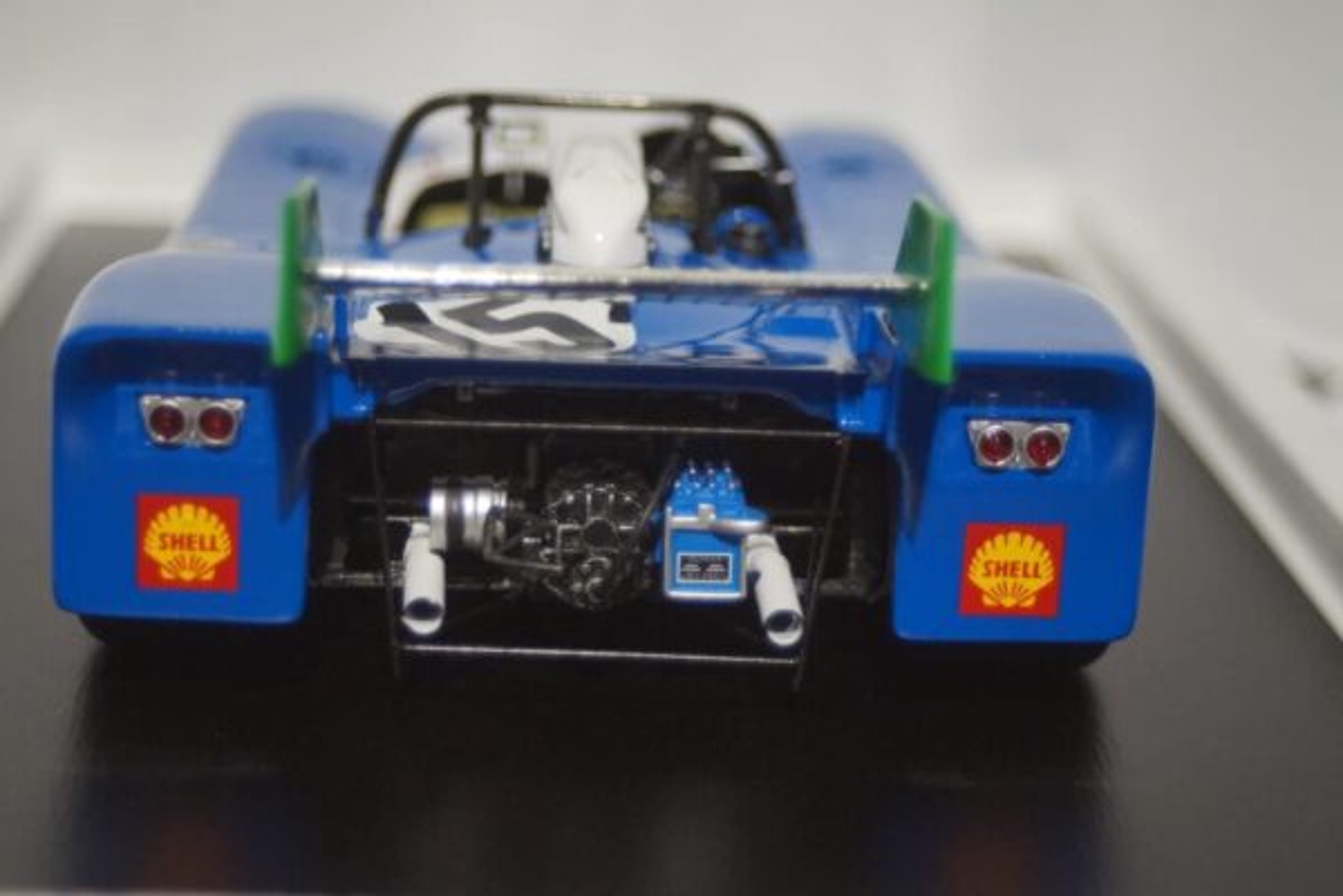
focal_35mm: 90
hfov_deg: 22.6
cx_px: 672
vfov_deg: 15.2
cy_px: 448
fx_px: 3357
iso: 2000
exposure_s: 1/160
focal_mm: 60
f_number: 5.6
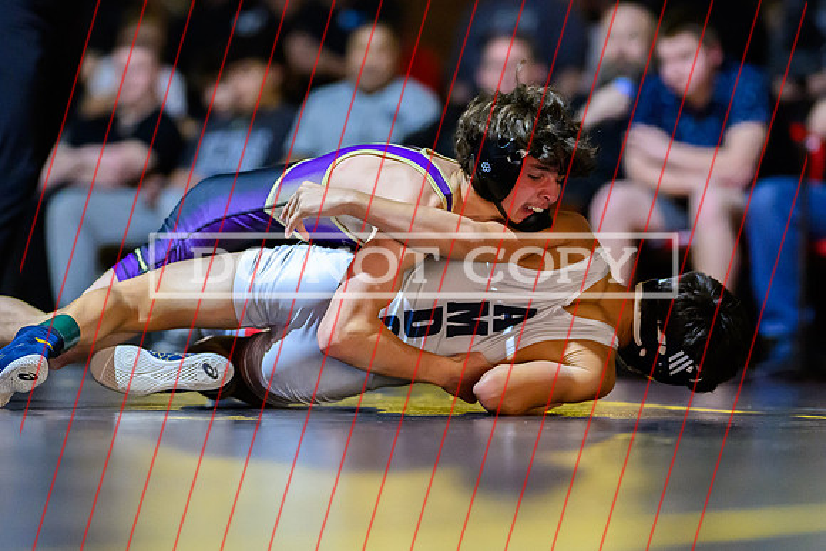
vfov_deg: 6.9
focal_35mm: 199
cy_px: 296
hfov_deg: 10.3
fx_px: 4571
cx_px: 325
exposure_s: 1/640
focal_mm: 135
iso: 8000
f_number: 1.8
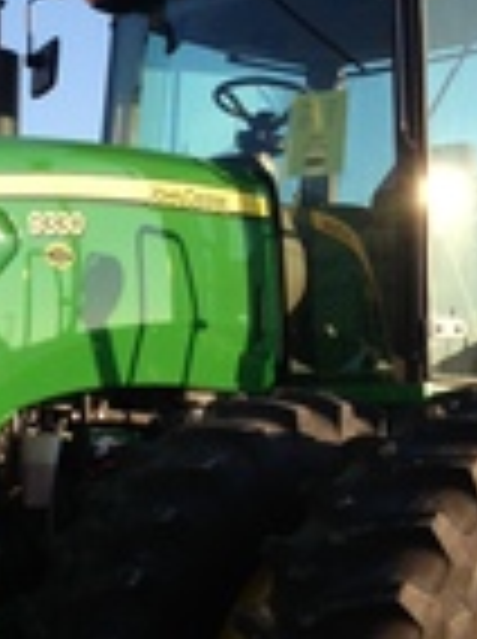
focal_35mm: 95
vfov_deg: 20.7
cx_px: 45
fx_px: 1751
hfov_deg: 15.3
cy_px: 387
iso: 50
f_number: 2.4
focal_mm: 4.13
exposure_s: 1/606
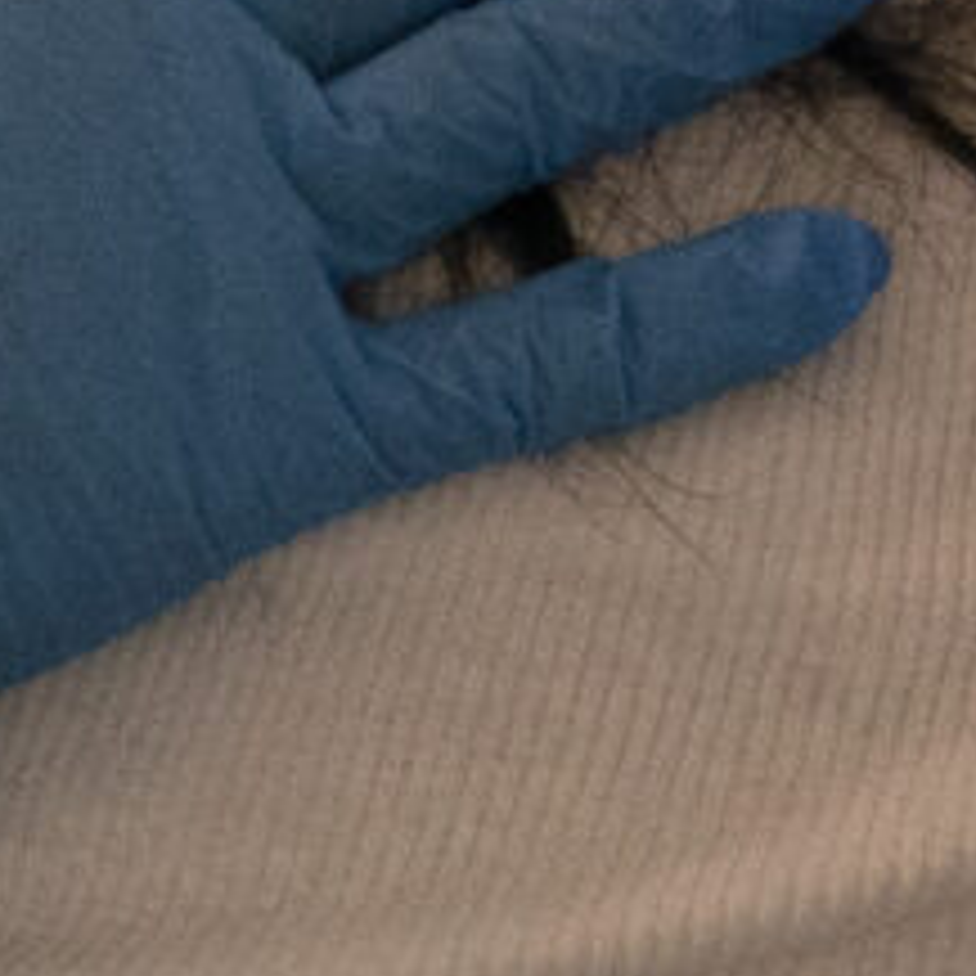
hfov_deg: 5.7
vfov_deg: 6.0
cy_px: -295
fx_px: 9283
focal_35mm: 291
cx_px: -1754
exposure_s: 1/400
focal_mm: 29
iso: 2000
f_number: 2.8
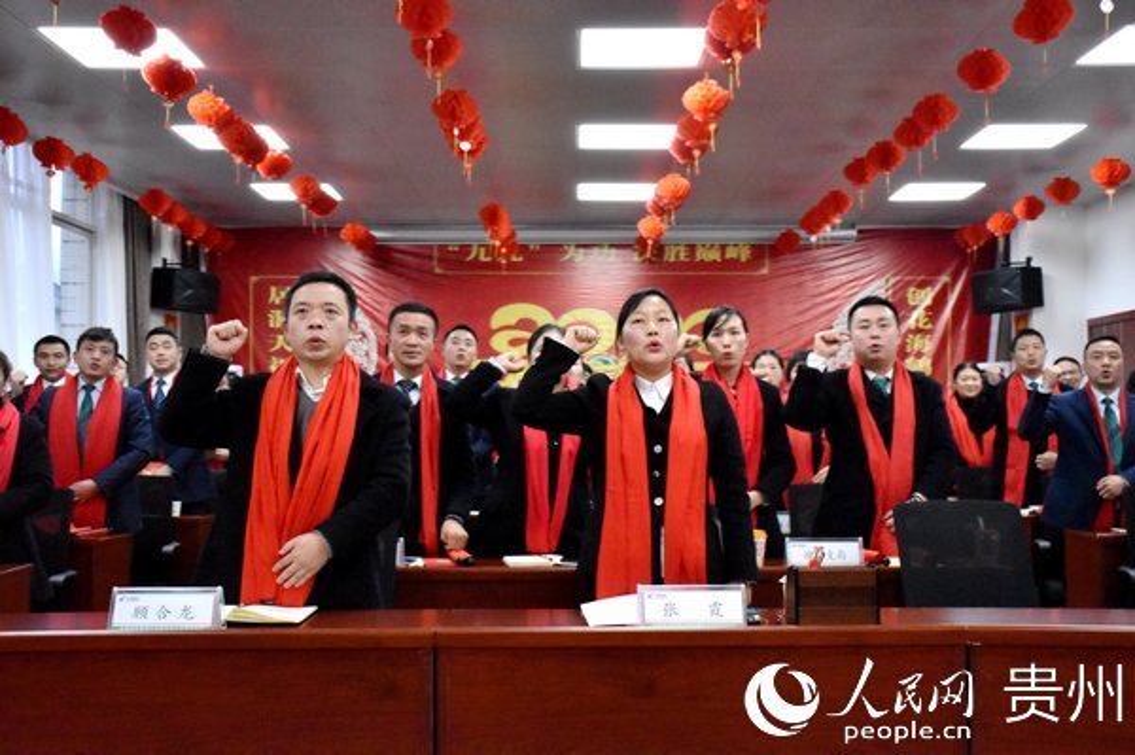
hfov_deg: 49.6
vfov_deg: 34.2
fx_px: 1229
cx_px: 568
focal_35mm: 39
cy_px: 378
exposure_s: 1/250
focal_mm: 26
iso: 5000
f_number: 3.8
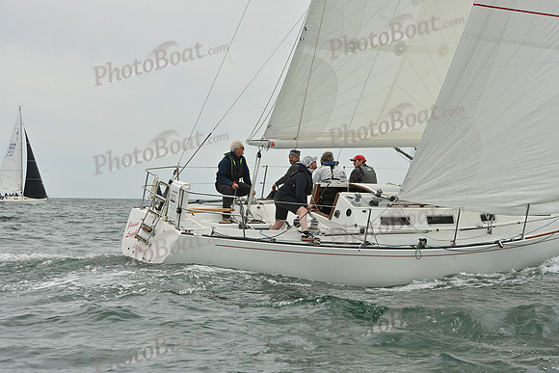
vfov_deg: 15.2
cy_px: 186
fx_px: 1398
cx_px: 280
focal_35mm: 90
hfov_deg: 22.6
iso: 320
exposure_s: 1/1000
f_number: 11
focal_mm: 90
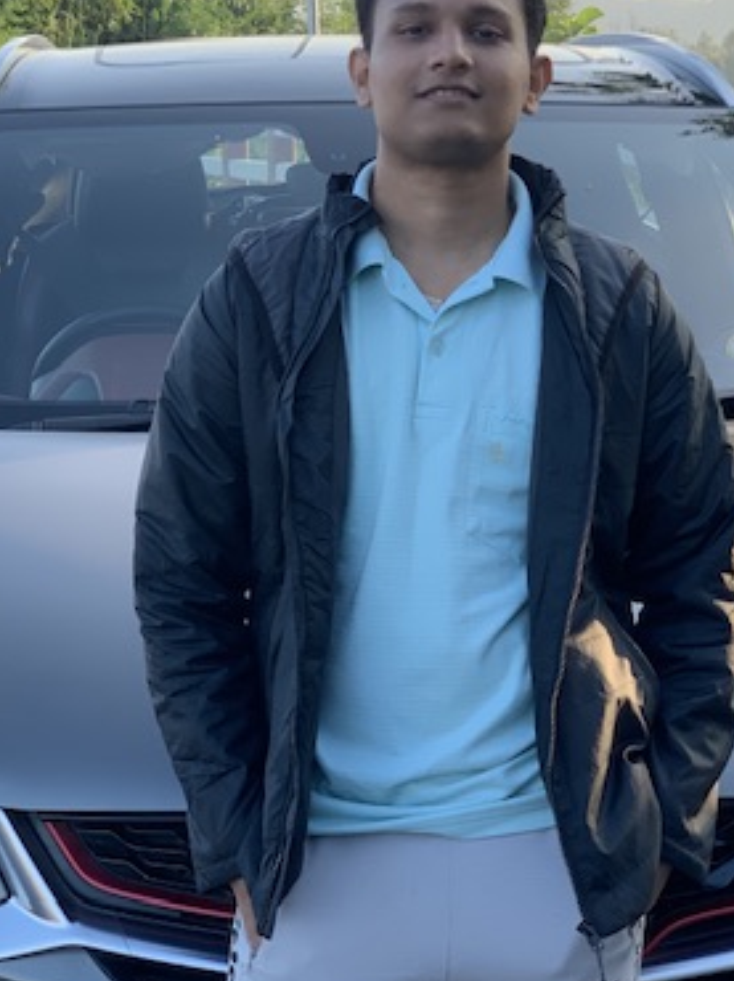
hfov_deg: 16.4
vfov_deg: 21.6
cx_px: 376
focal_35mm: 90
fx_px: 2547
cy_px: 252
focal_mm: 6
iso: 16
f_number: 2.4
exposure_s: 1/146
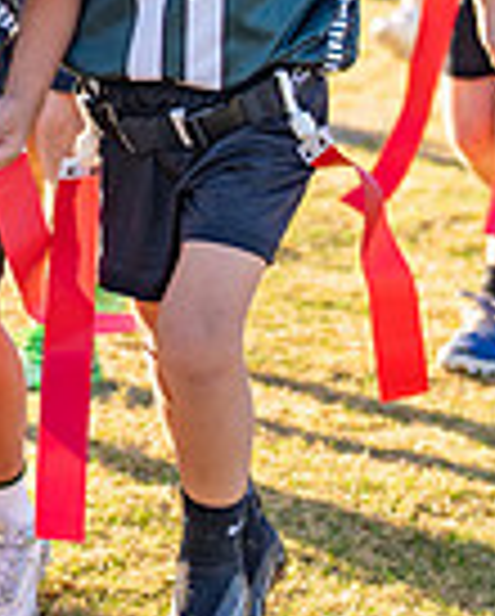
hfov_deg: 5.6
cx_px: 130
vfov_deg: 6.9
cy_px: -110
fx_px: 5080
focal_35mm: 278
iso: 160
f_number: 2.8
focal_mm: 70
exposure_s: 1/1000
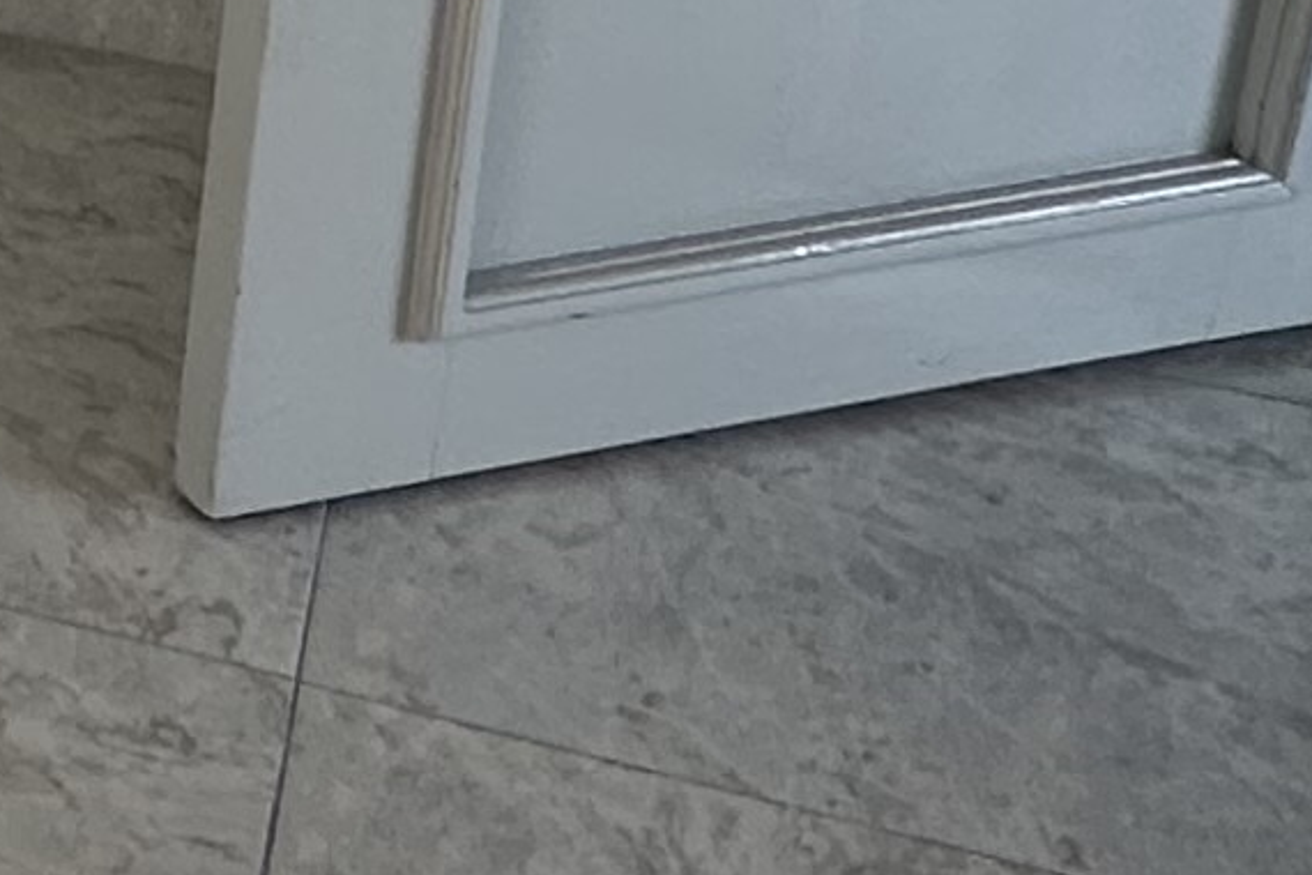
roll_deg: +2.4
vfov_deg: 12.6
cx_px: -1324
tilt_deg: -18.7
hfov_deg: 15.7
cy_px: -461
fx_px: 3753
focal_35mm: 103
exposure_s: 1/99
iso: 50
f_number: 2.2
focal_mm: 2.22
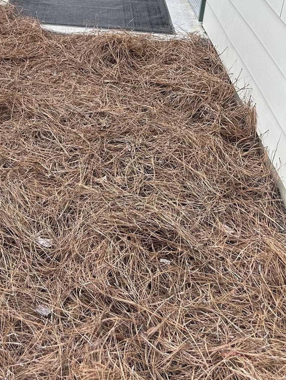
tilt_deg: -18.5
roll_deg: -2.5
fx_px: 572
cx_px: -16
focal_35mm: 52
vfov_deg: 33.0
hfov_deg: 26.2
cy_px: -20
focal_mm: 6.86
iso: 64
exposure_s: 1/235
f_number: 1.78
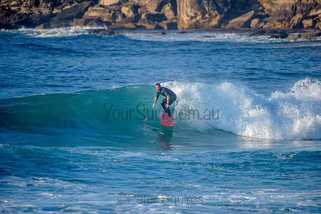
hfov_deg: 4.1
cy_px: 107
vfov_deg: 2.8
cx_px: 160
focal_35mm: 500
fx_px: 4459
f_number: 5.6
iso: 360
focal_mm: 500
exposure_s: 1/2000
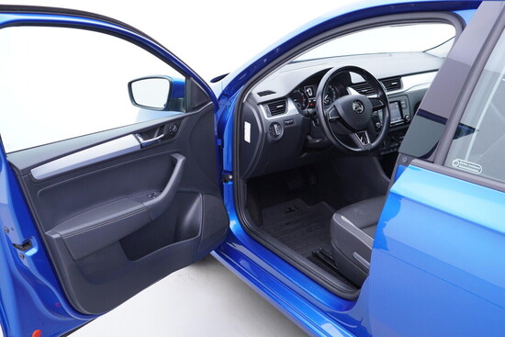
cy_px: 168
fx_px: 505
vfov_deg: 36.9
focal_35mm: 36
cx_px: 252
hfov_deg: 53.1
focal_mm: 24
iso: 200
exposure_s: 1/40
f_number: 2.8
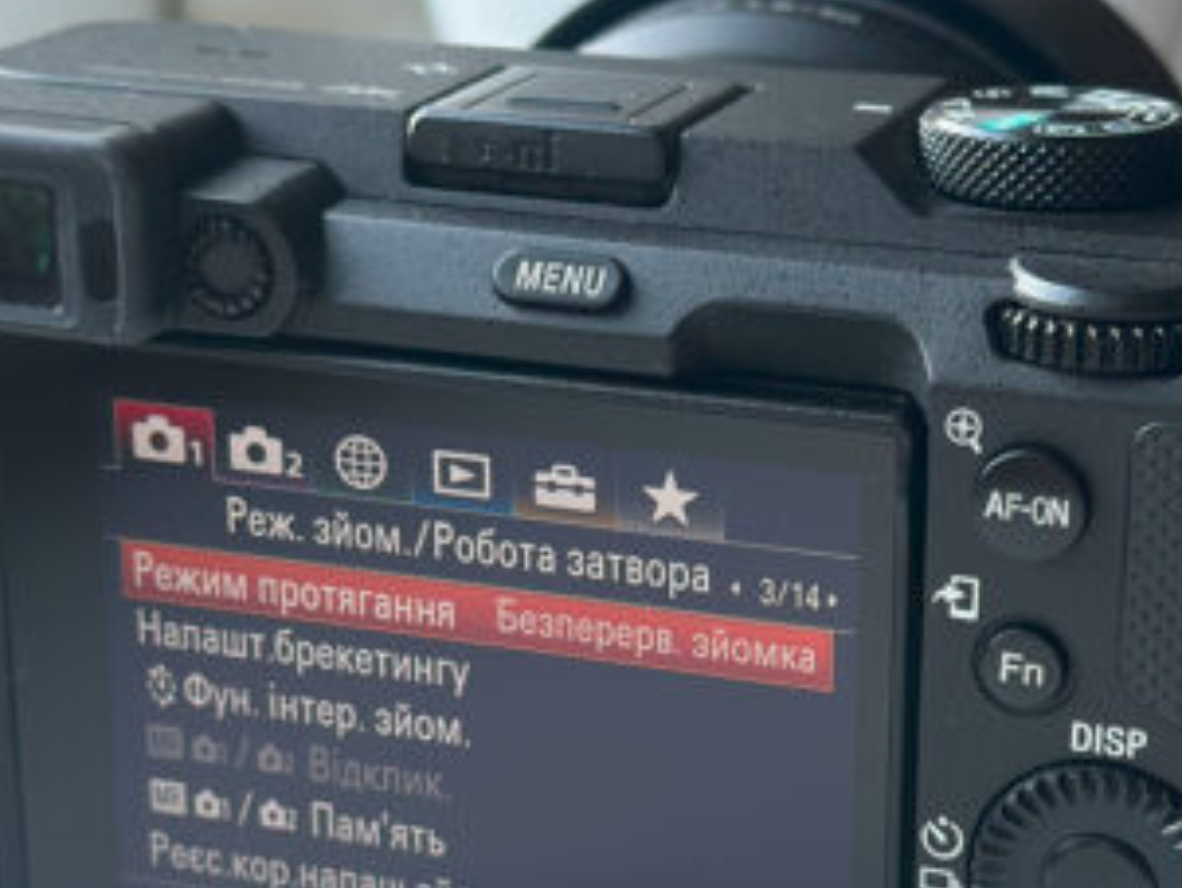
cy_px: 583
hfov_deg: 22.0
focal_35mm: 89
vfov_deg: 16.6
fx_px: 3041
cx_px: 661
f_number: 1.78
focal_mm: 6.86
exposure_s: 1/135
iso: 80
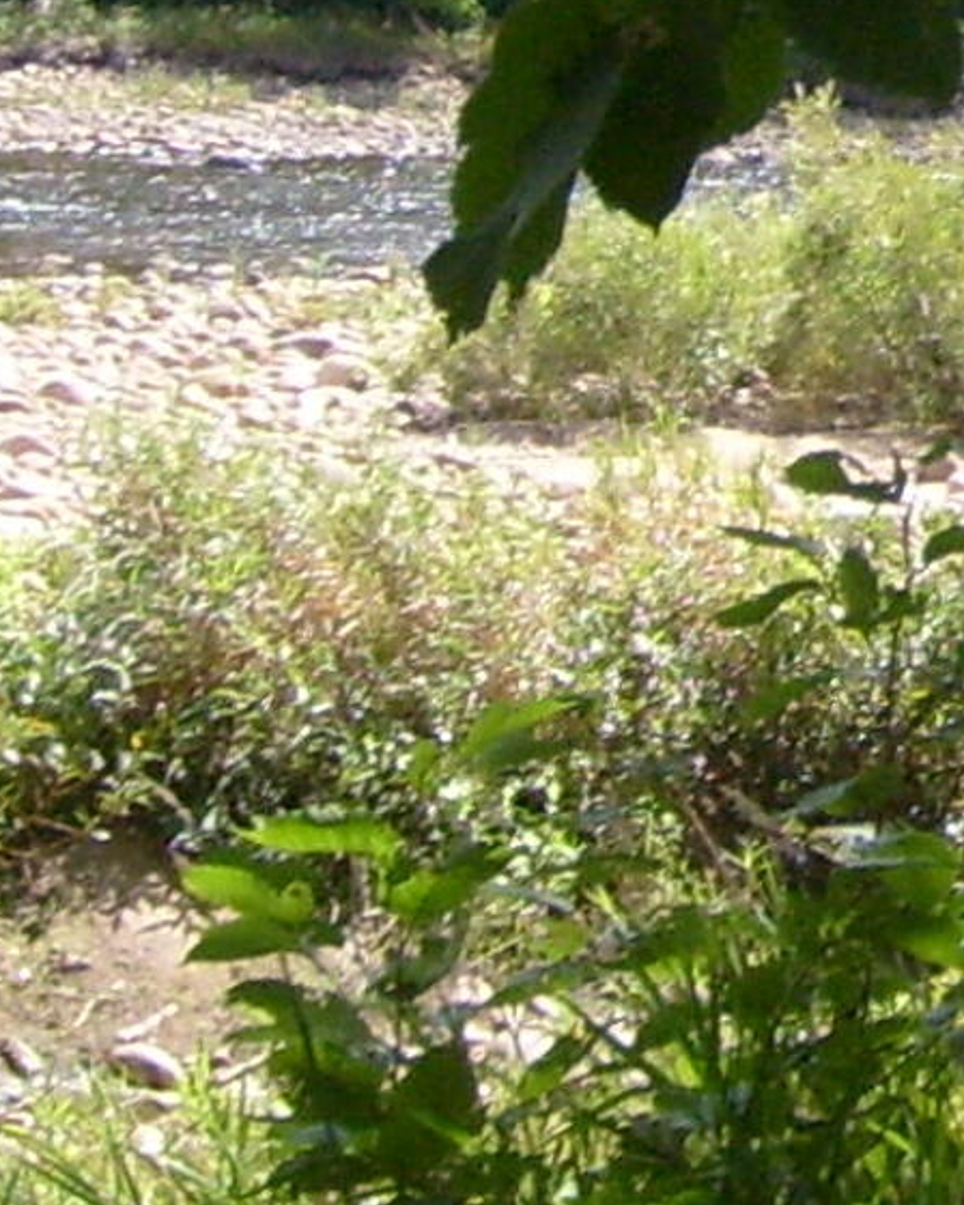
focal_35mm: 183
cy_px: -243
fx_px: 6526
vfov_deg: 10.4
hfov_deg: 8.0
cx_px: 2094
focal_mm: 5.8
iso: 80
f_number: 7.1
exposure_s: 1/90
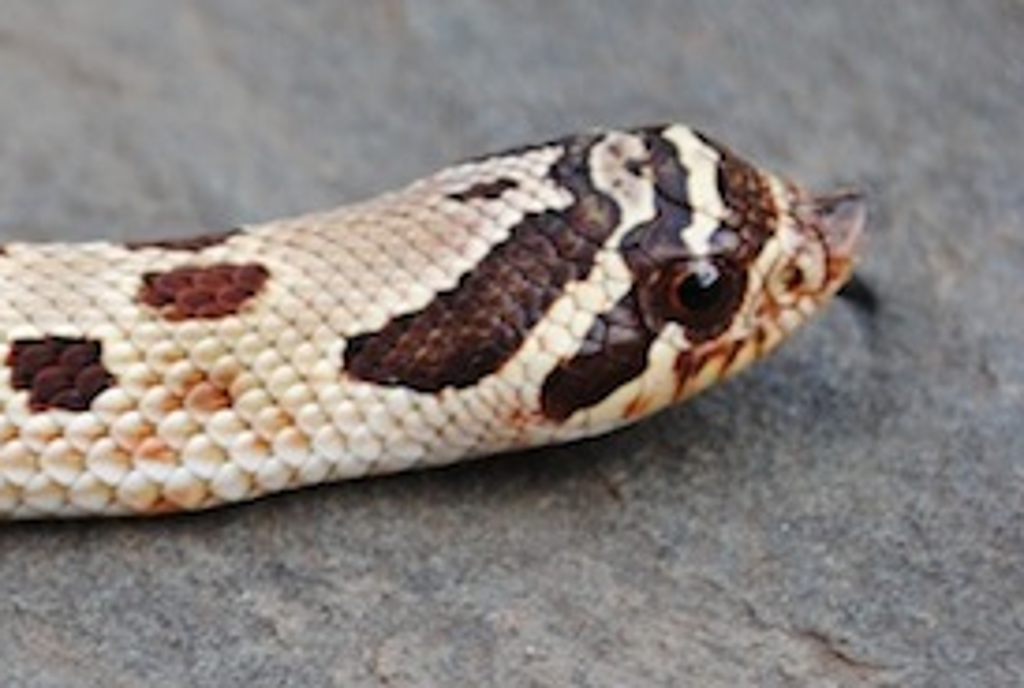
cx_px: -882
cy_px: 357
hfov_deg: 6.9
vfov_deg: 4.7
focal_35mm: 291
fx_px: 8295
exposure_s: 1/60
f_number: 8
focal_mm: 52
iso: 100
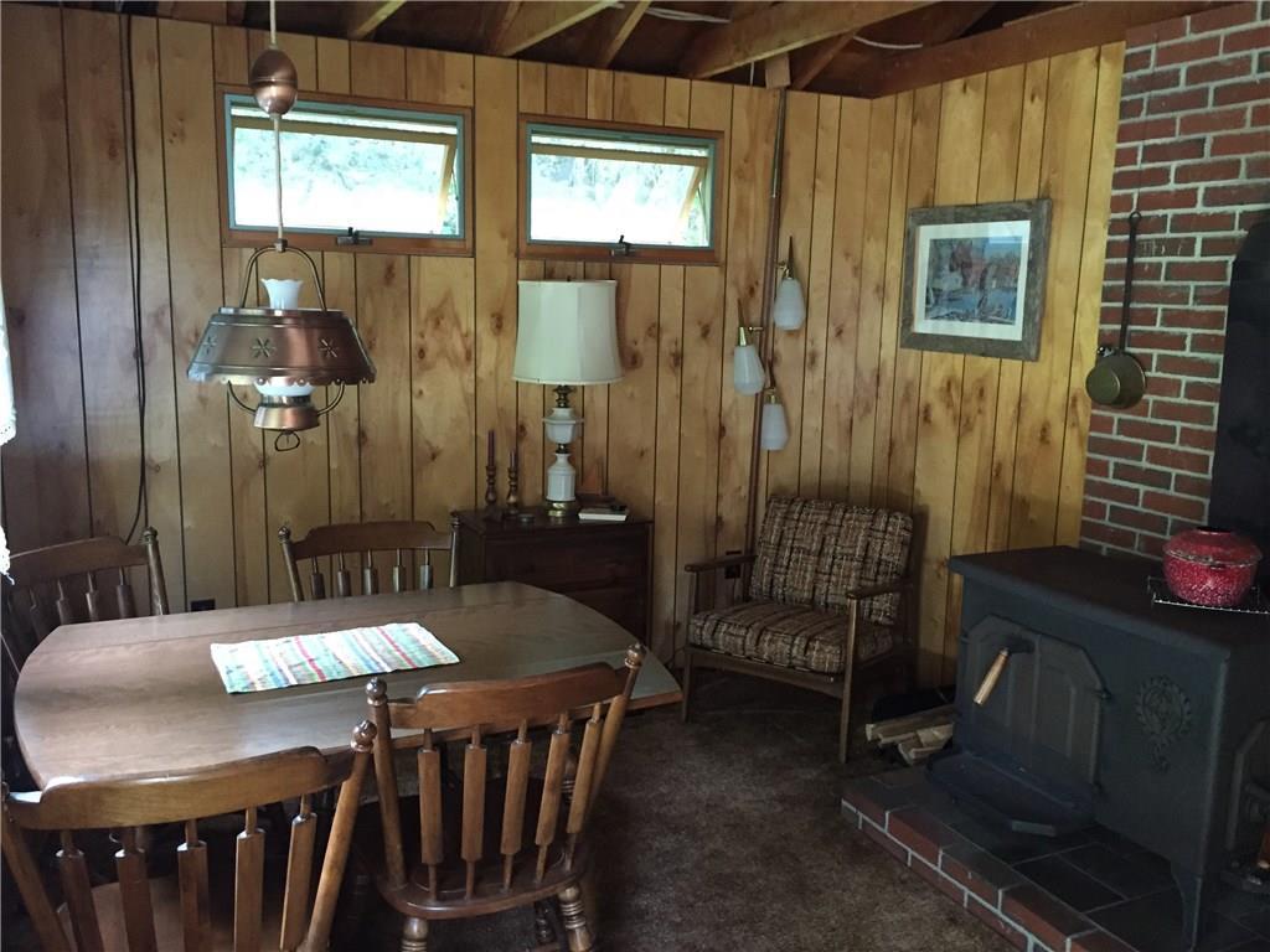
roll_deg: -2.5
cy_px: 476
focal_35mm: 29
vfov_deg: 48.2
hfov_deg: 61.7
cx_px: 635
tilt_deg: -9.4
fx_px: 1064
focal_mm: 4.15
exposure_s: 1/30
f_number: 2.2
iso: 250
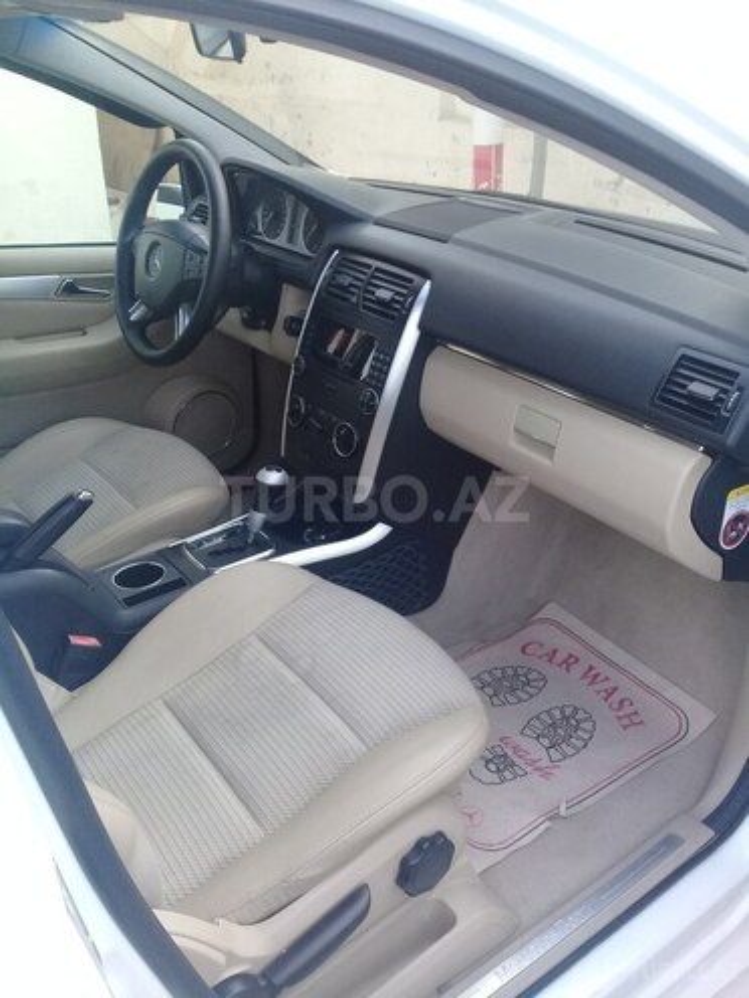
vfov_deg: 58.4
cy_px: 499
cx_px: 374
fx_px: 894
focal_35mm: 31
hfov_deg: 45.4
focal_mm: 3.3
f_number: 2.2
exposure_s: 1/50
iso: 64
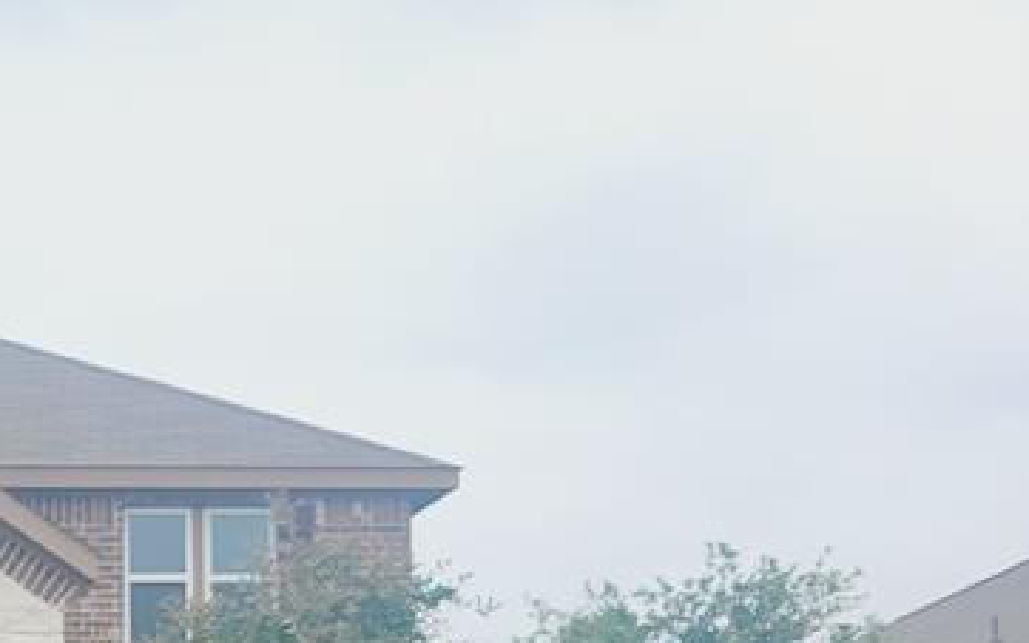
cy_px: 885
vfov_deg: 15.7
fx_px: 2187
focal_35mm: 78
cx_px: -367
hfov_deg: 23.0
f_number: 1.8
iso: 40
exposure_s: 1/3829
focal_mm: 5.4
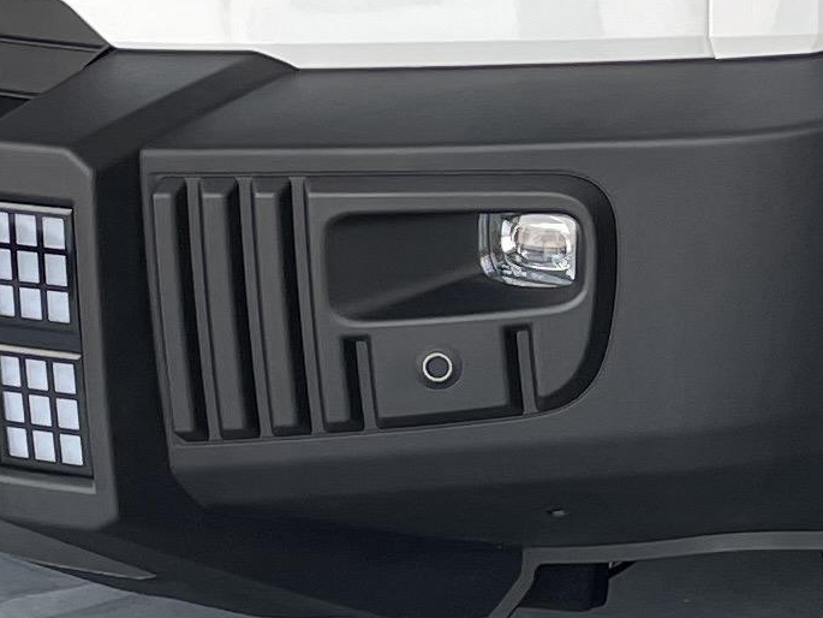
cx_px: 848
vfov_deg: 9.6
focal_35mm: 153
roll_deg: +0.1
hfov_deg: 12.7
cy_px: 23
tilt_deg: -12.3
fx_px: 3638
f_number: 1.6
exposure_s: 1/384
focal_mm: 4.2
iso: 32
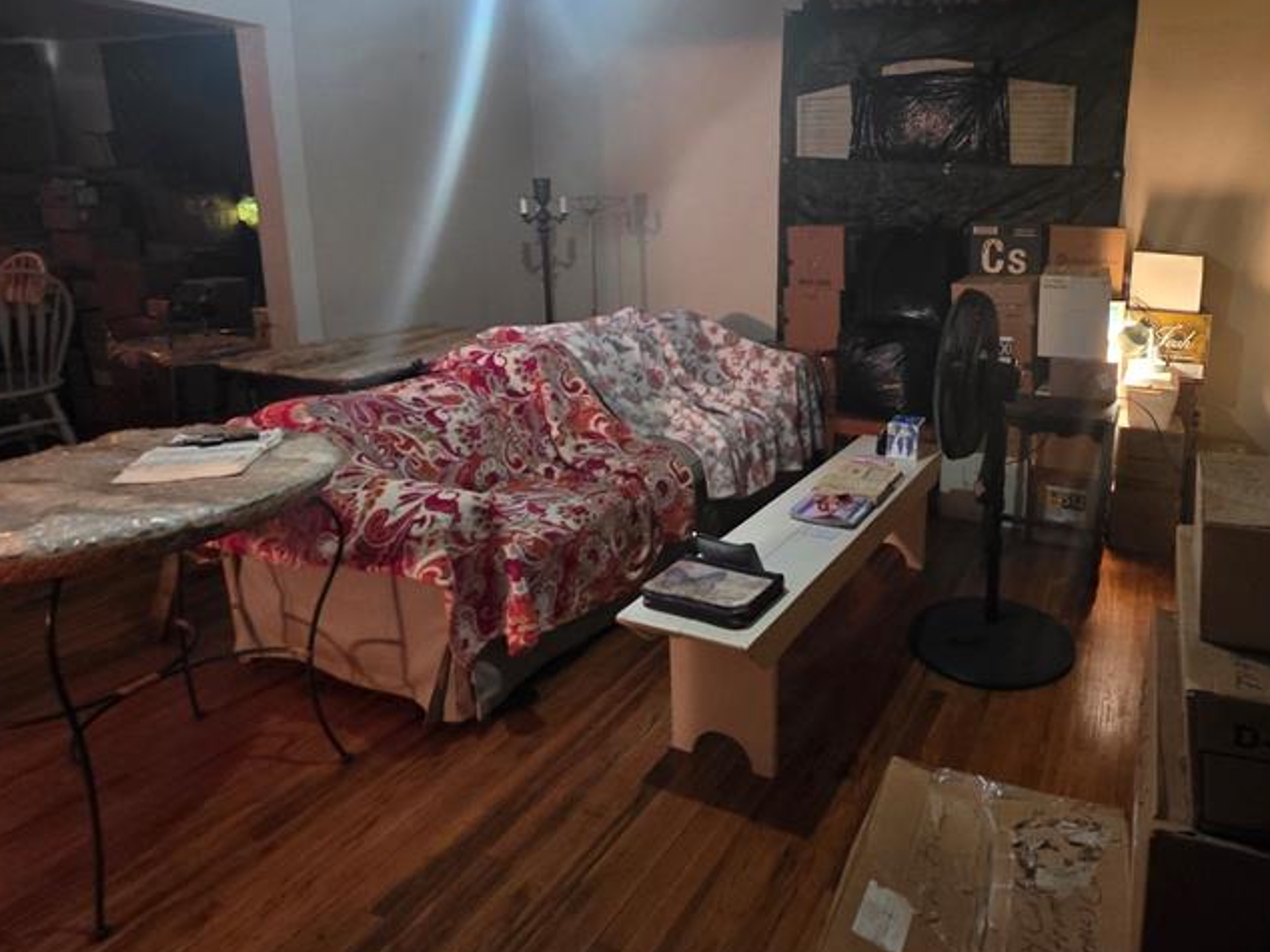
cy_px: 337
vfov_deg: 62.2
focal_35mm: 21
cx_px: 845
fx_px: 770
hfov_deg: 76.5
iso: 1000
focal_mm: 2.2
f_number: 1.9
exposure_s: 1/30
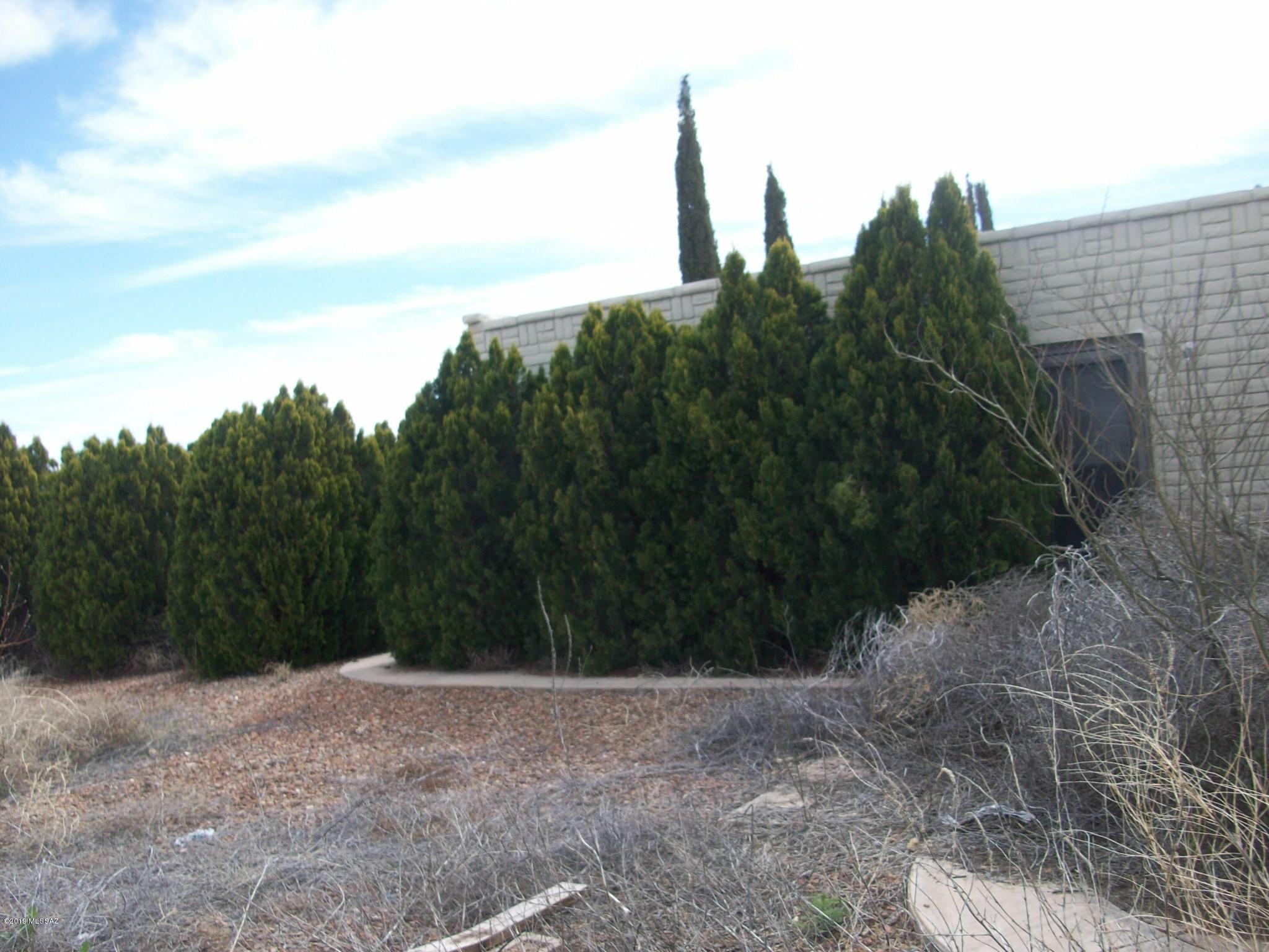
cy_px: 476
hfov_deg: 54.0
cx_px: 634
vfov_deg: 41.8
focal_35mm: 34
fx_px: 1246
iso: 64
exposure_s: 1/615
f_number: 2.8
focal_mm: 5.7
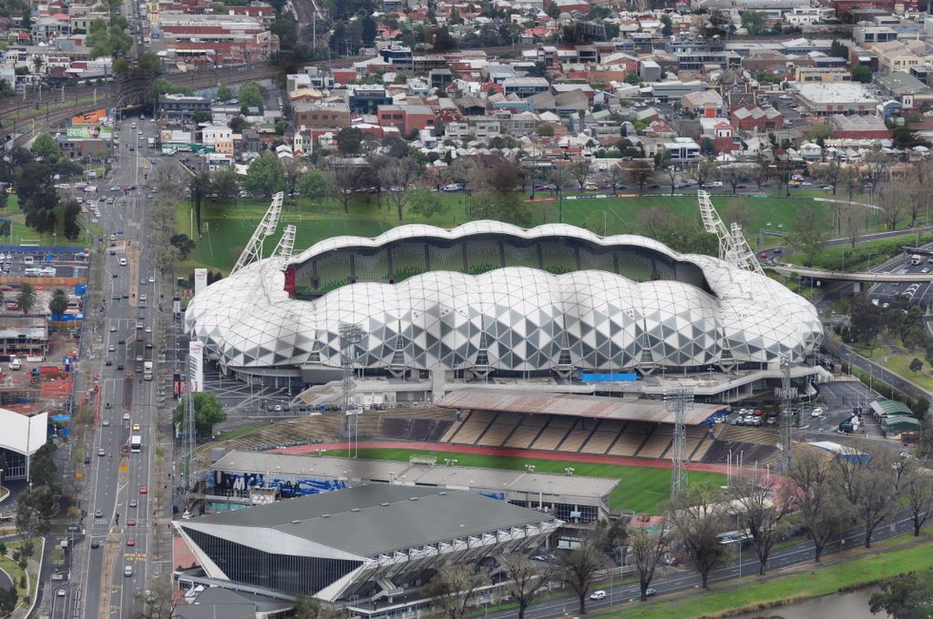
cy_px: 310
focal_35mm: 195
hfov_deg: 10.6
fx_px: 5047
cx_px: 466
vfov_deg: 7.0
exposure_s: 1/250
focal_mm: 130
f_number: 10
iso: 200
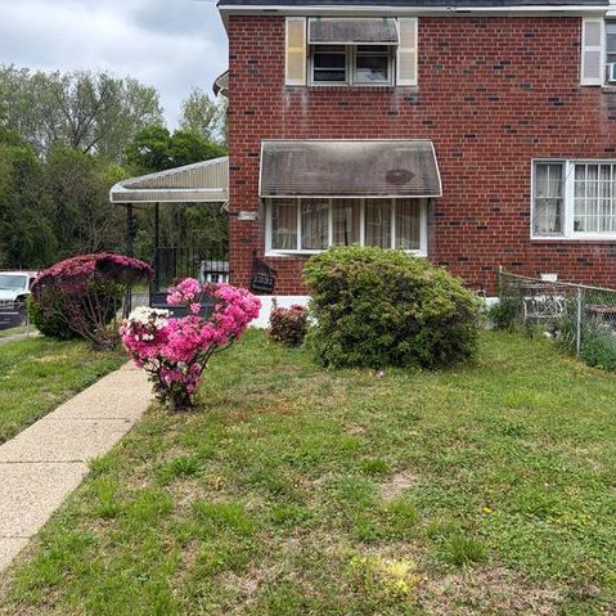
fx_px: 644
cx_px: 303
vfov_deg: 50.9
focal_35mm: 32
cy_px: 255
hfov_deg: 51.1
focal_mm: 5.96
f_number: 1.6
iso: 64
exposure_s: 1/933
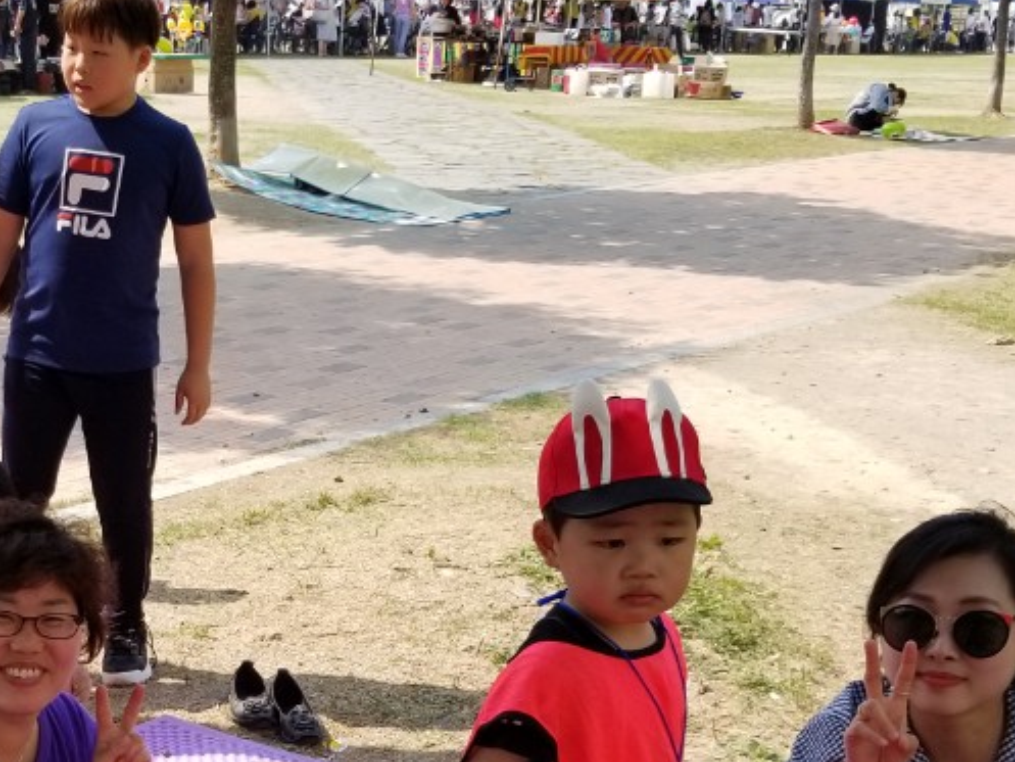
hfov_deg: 28.6
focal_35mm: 67
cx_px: 286
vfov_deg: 21.3
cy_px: 729
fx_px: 1965
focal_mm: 4.25
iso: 50
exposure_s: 1/1250
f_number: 1.7
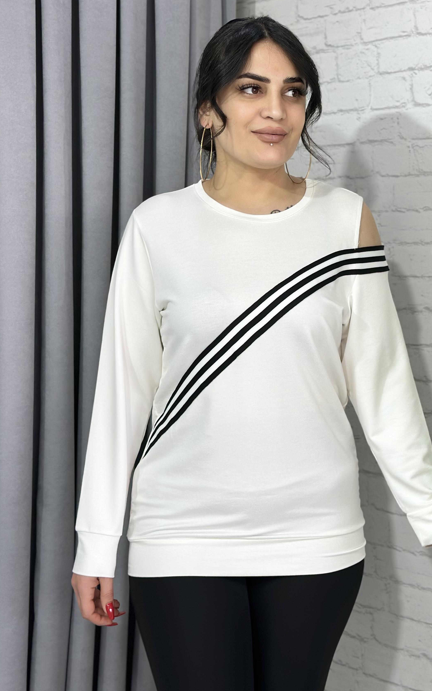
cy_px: 287
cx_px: 260
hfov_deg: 21.3
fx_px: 1149
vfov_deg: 33.4
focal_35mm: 61
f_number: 1.78
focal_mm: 6.86
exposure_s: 1/132
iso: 64
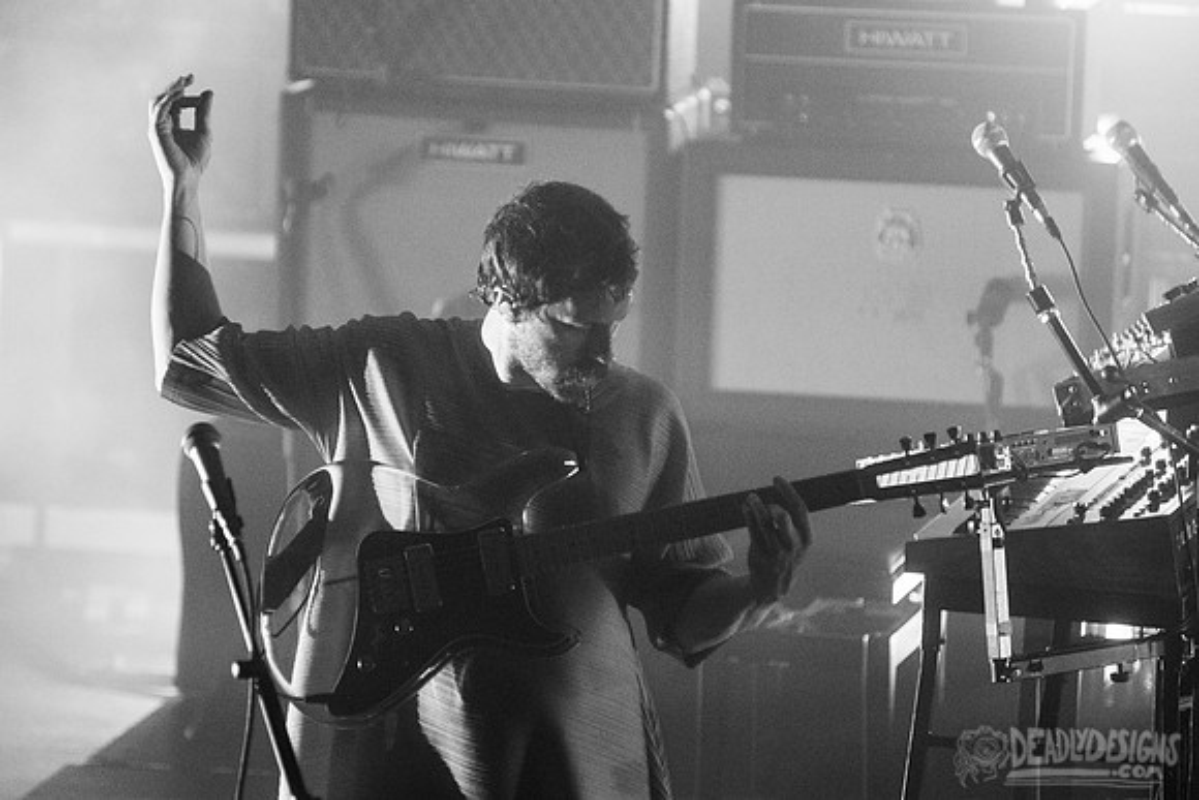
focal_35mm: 309
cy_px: 310
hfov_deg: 6.7
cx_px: 550
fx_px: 10291
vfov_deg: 4.5
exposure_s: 1/500
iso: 2500
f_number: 3.2
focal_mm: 200
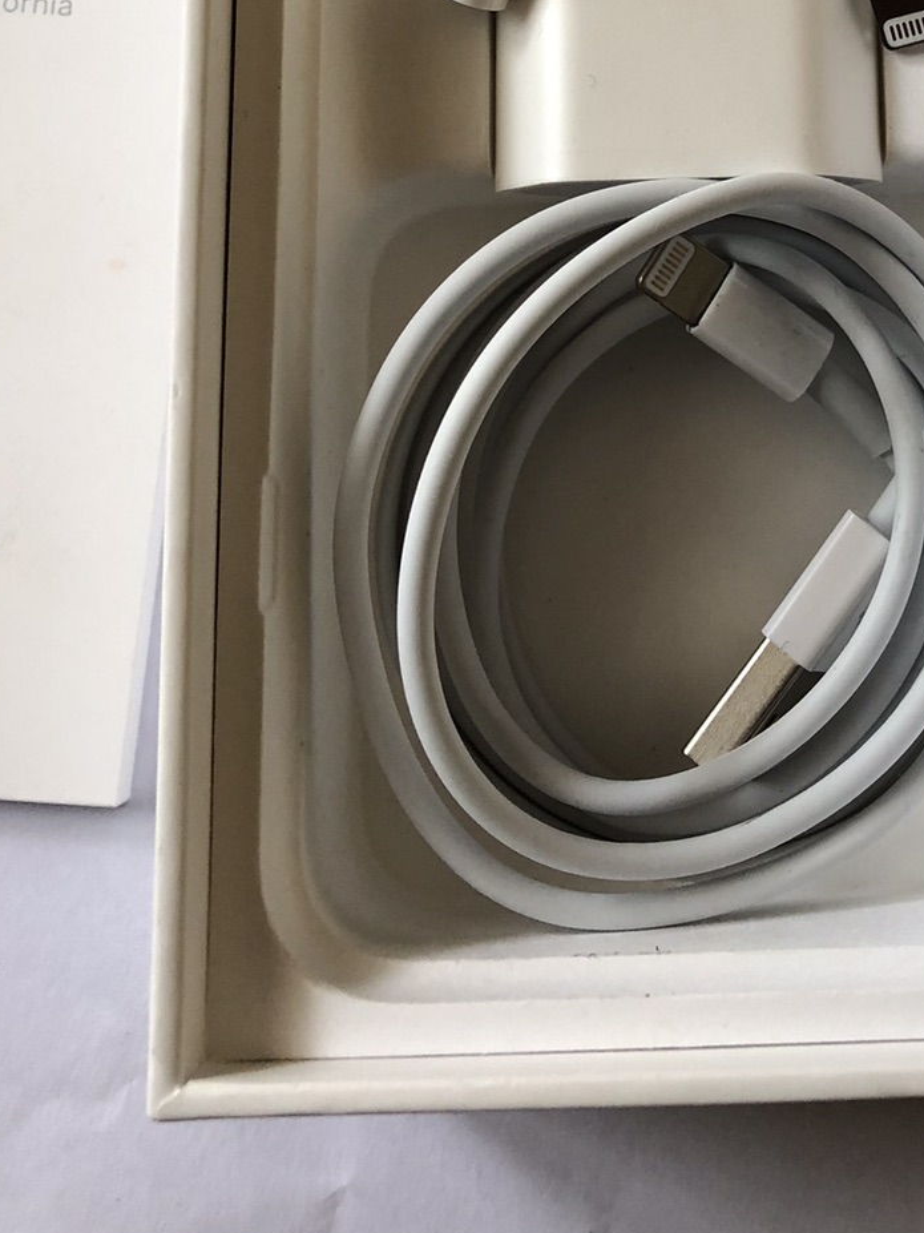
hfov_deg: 24.6
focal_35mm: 58
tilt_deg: -76.4
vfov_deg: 31.0
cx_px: 794
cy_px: 19
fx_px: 2065
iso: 40
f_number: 1.8
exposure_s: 1/24
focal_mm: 4
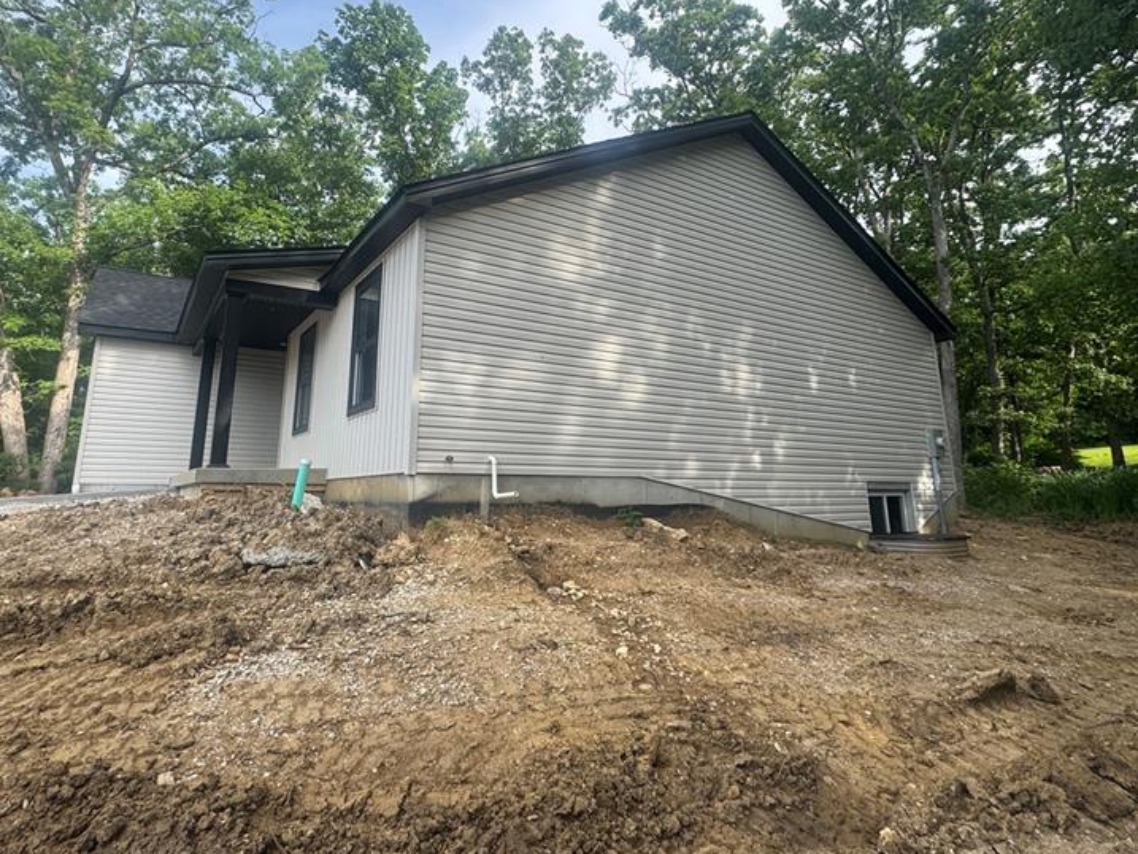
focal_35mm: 20
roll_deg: -0.7
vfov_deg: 65.5
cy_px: 349
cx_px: 533
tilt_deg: +12.3
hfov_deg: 81.6
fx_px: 658
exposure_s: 1/479
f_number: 2.2
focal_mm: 2.22
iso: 40
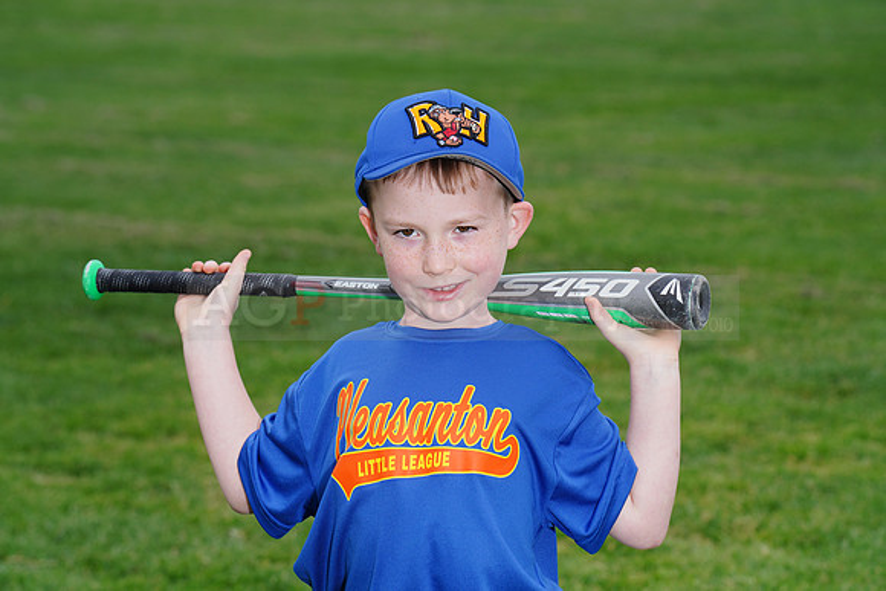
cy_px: 296
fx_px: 4185
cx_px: 443
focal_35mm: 170
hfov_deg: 12.1
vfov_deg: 8.1
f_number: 9
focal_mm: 170
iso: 200
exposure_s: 1/200
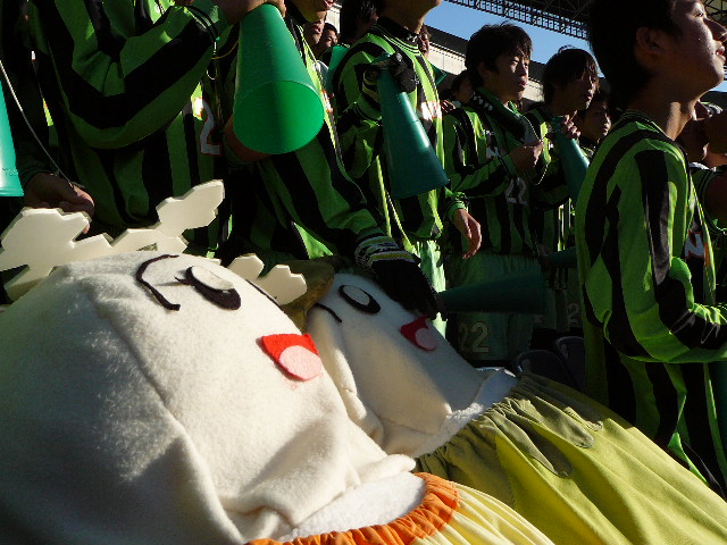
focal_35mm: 35
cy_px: 272
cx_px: 364
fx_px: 735
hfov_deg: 52.6
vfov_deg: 40.7
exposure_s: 1/1000
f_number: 5
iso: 100
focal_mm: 5.2
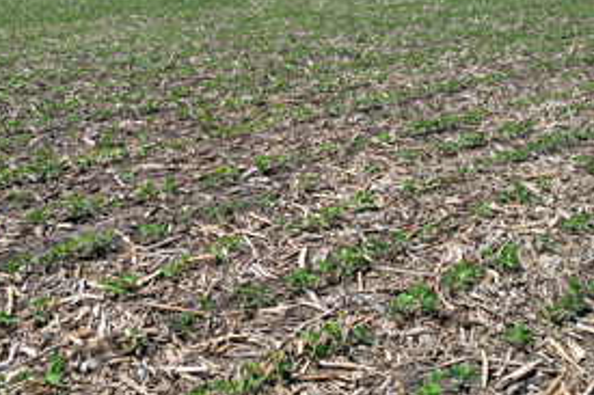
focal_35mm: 36
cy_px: 186
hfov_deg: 52.5
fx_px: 594
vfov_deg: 36.8
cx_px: 218
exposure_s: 1/2000
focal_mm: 8.38
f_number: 2.8
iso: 100
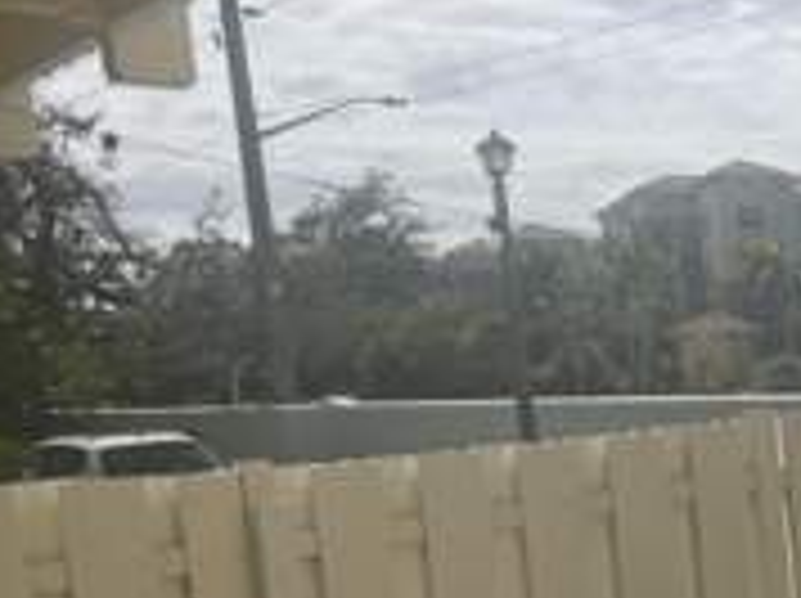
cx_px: 1066
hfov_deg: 24.1
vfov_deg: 20.2
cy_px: 614
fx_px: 1618
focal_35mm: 70
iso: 50
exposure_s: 1/8000
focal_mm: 5.7
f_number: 1.5
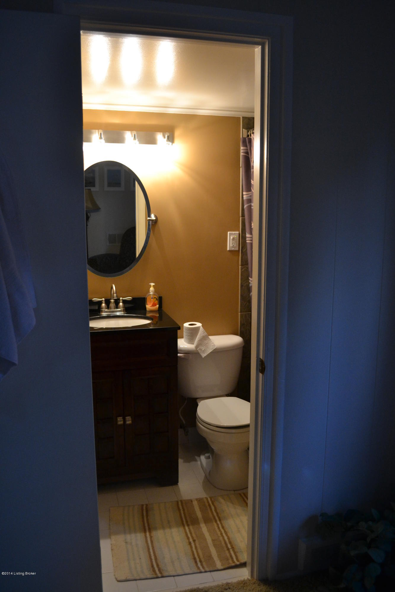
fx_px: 494
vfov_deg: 61.9
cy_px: 296
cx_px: 198
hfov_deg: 43.6
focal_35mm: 30
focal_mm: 20
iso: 1000
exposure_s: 1/60
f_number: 3.8
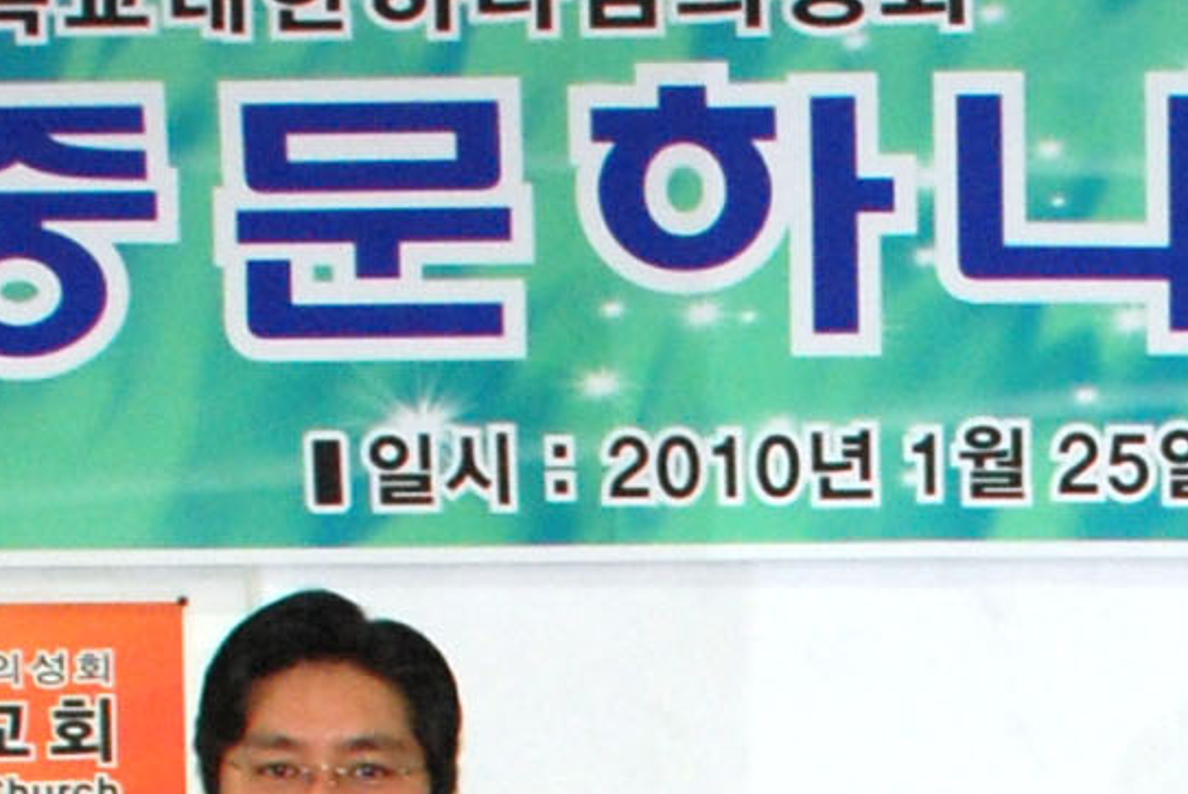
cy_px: 2023
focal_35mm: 214
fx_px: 7067
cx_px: 1652
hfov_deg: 9.4
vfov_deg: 6.1
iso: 400
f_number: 4
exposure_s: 1/60
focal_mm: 20
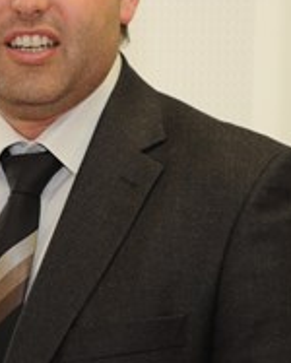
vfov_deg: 6.9
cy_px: 87
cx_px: 130
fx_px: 3020
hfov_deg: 5.5
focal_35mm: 281
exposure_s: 1/200
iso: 800
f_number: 2.8
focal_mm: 70
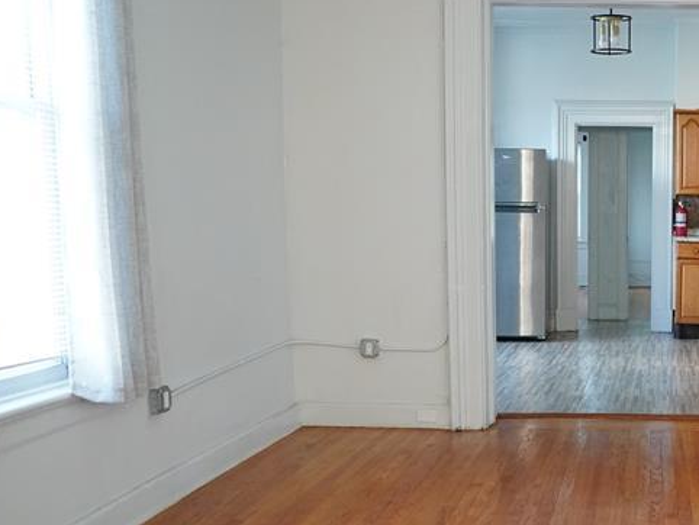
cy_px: 325
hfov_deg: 36.0
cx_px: 655
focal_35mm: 49
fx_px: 990
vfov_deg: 29.6
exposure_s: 1/160
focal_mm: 24
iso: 4000
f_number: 2.8
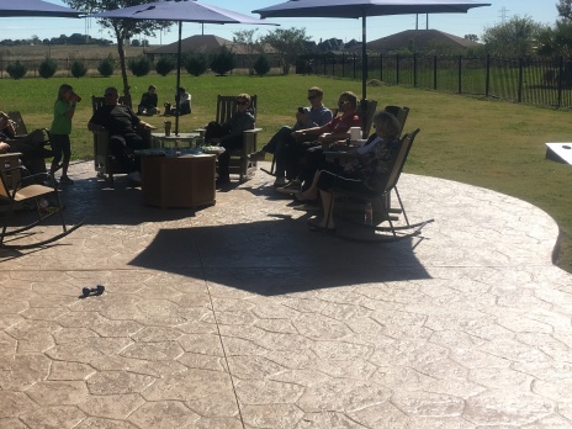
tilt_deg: -6.1
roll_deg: +1.0
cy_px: 141
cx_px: 165
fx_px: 826
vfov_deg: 28.9
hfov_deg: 37.5
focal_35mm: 50
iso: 25
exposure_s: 1/1923
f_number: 2.2
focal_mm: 4.15
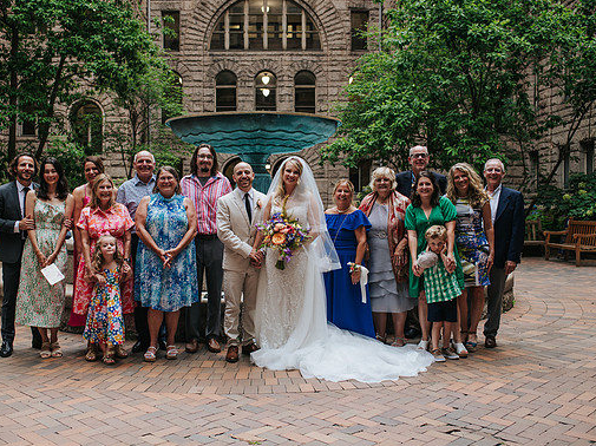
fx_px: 723
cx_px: 280
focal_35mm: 42
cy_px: 228
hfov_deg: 44.8
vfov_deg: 34.3
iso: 400
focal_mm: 35
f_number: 3.2
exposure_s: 1/400
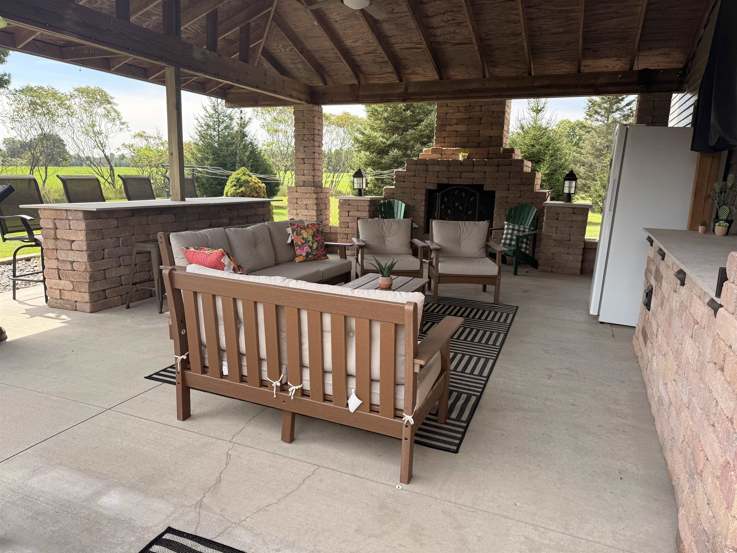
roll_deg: -1.8
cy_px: 276
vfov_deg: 56.8
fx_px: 511
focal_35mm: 24
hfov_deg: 71.6
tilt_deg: -11.3
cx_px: 368
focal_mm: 6.76
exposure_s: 1/1106
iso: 100
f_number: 1.78
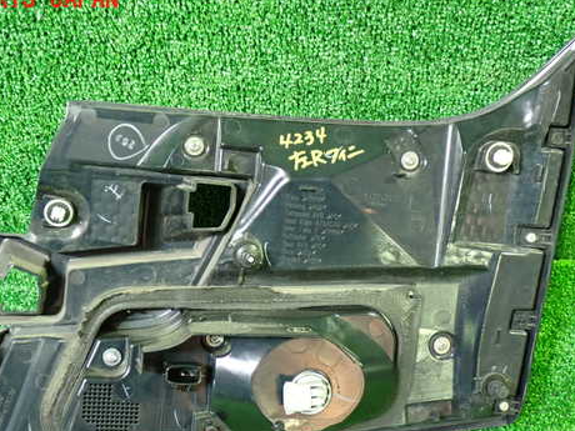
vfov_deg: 30.8
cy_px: 265
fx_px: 781
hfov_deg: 40.4
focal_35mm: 47
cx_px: 266
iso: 800
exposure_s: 1/20
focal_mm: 6.37
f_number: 2.5
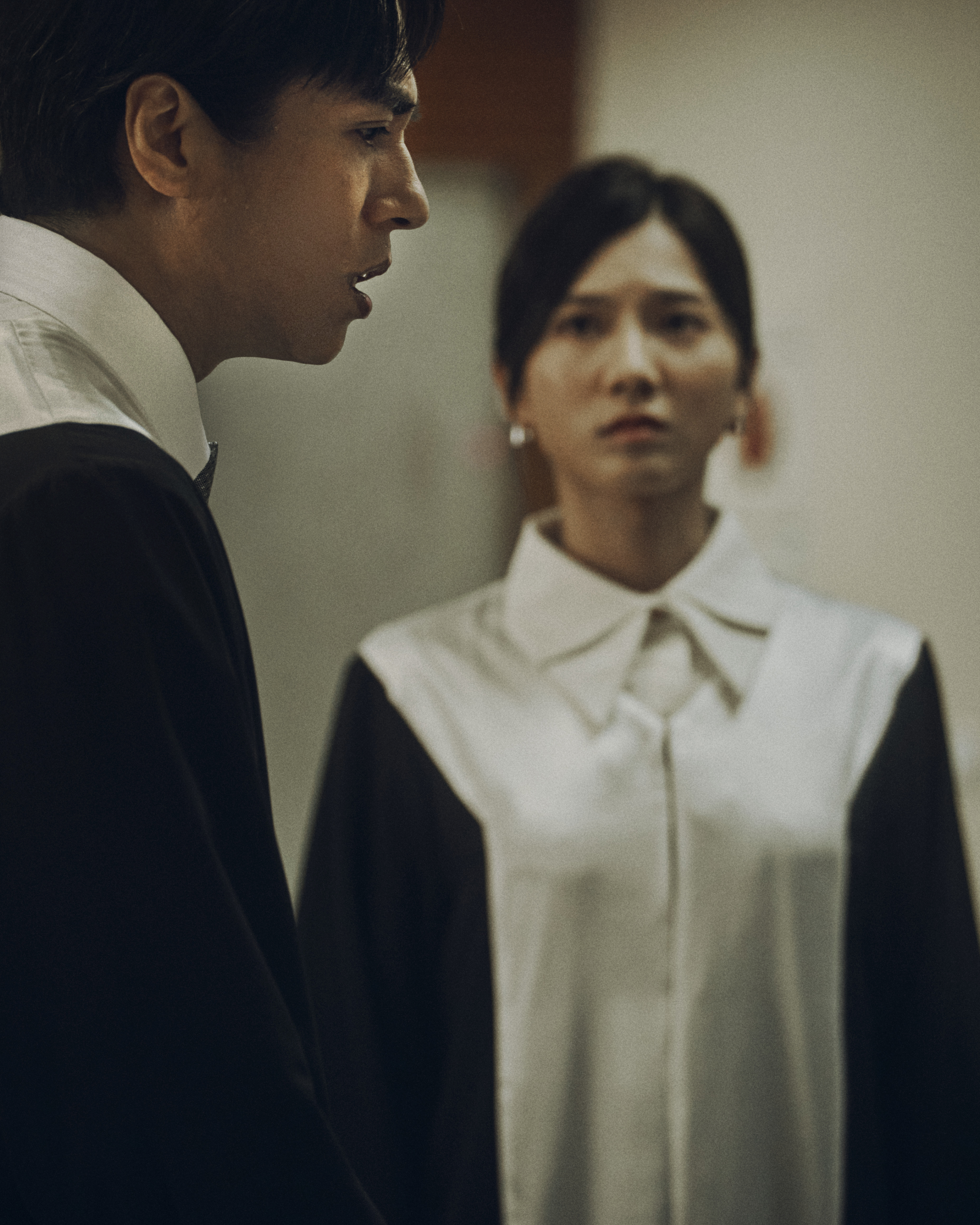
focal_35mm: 163
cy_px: 448
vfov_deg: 11.8
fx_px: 5910
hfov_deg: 9.5
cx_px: 465
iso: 1000
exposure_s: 1/160
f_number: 3.5
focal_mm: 135
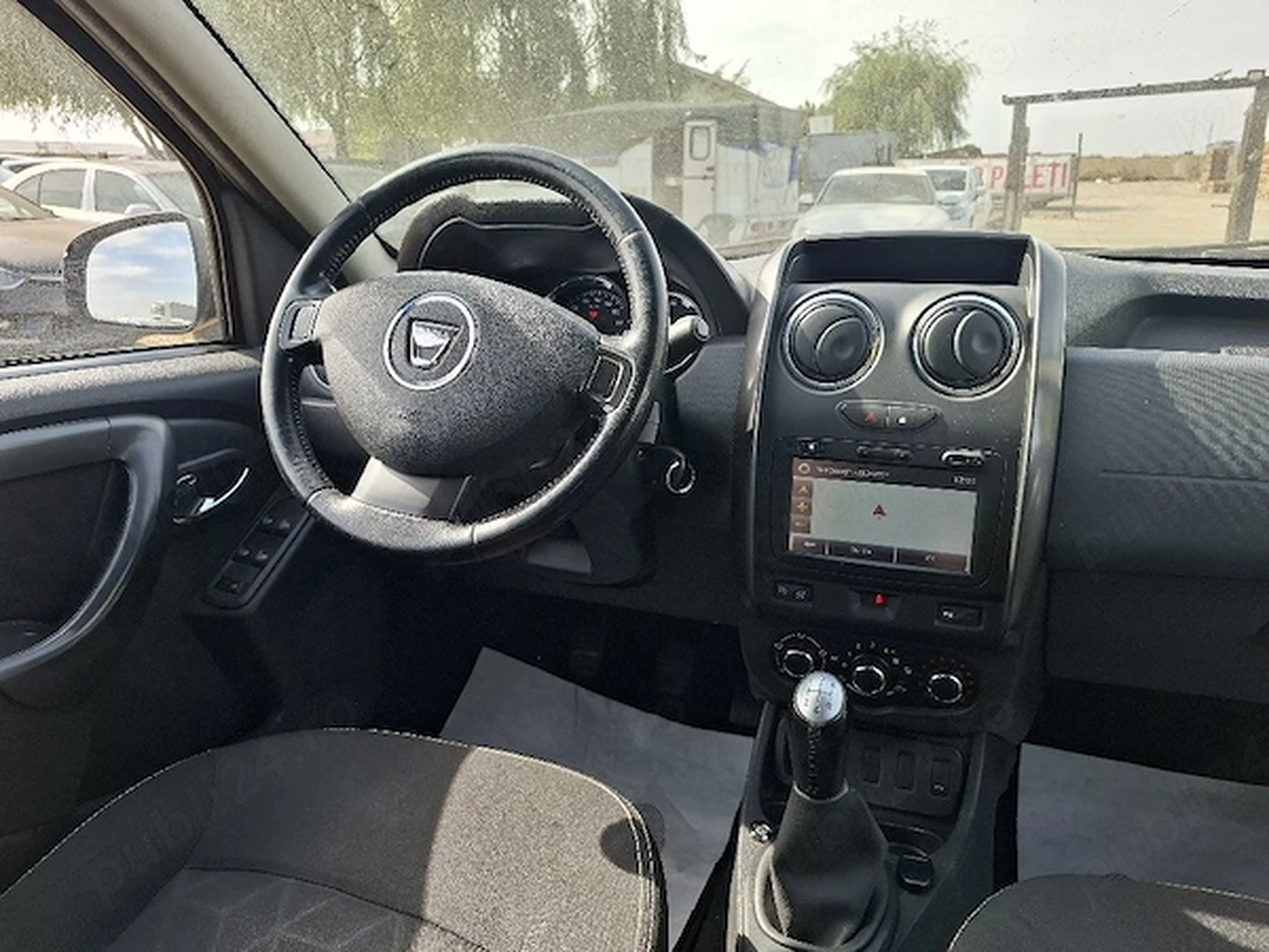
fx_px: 843
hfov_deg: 73.9
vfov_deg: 58.9
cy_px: 476
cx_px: 634
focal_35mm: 23
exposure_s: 1/278
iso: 50
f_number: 1.8
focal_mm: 5.54
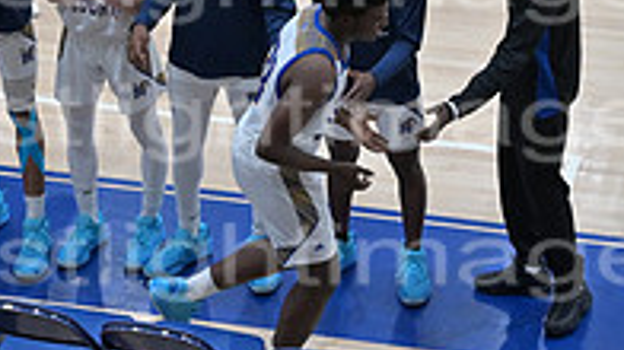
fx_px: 2563
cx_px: 274
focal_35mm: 155
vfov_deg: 7.8
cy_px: 54
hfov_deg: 13.9
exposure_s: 1/400
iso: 4000
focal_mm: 50
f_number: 4
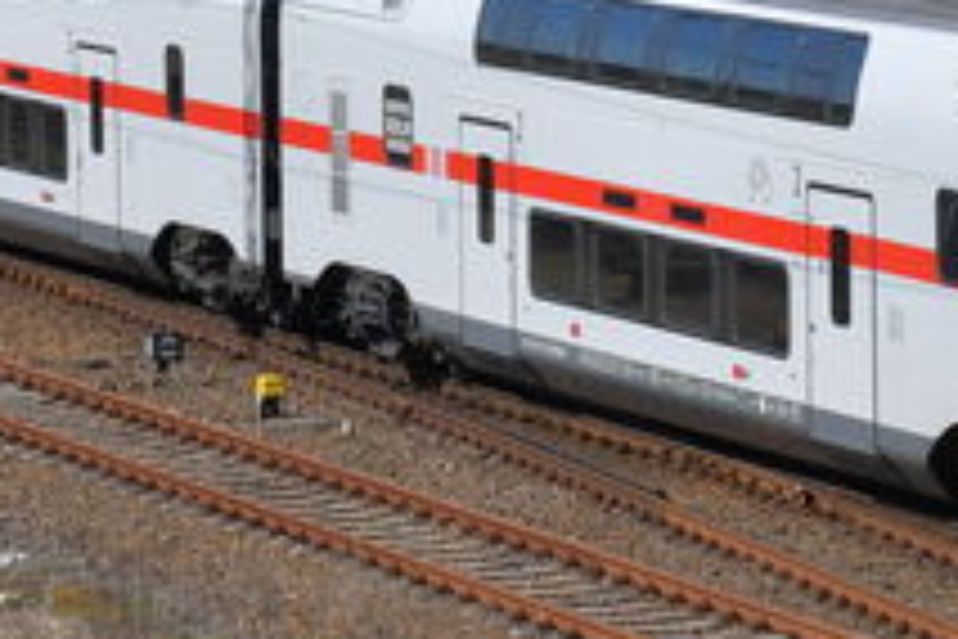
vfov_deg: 4.3
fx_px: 8515
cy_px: -130
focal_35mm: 320
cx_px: 436
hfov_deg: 6.4
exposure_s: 1/640
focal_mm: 56
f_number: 11
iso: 200
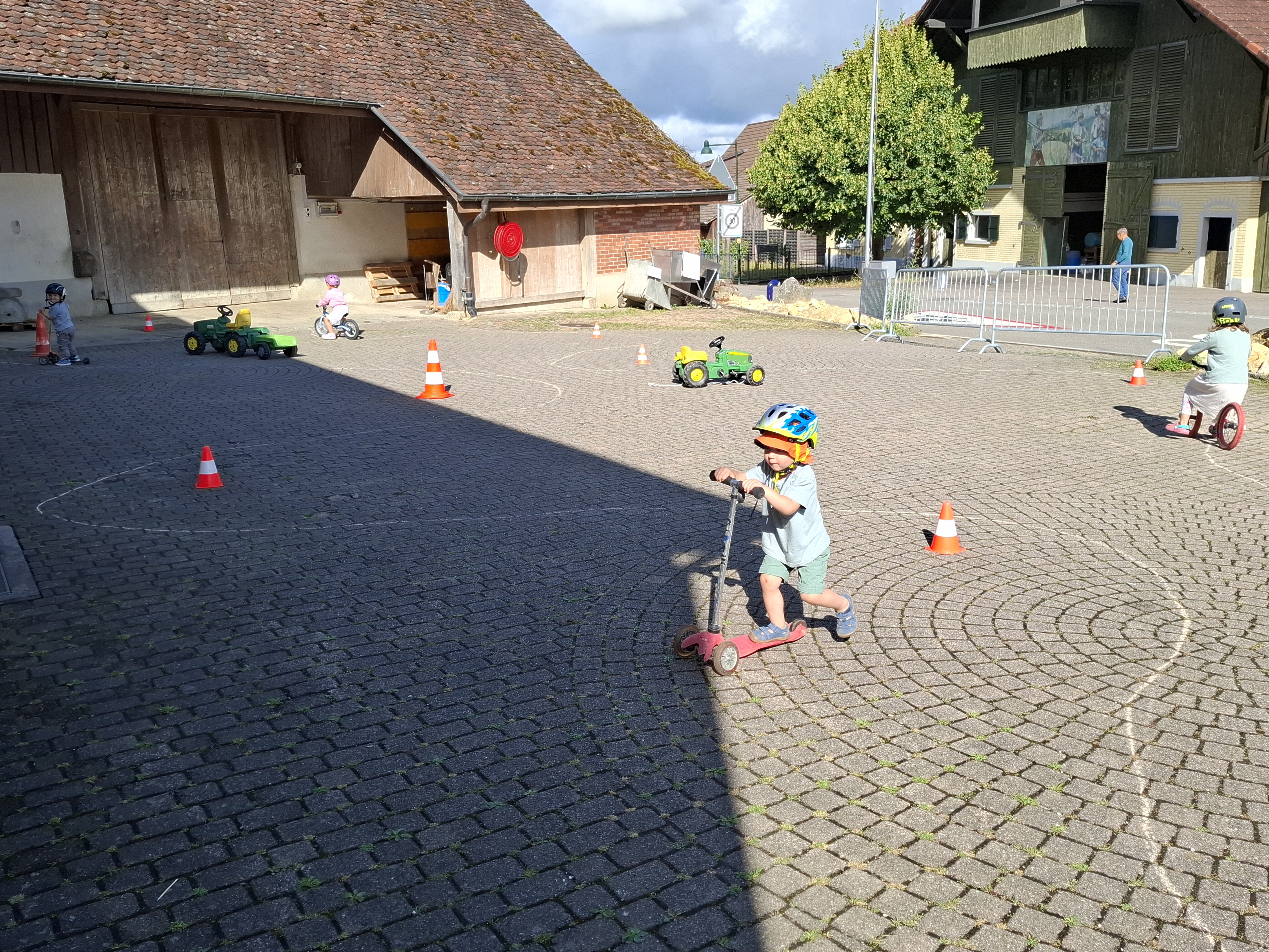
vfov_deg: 48.2
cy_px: 472
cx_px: 644
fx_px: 1063
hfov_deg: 61.7
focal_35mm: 29
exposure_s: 1/1361
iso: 50
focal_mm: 5.54
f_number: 1.8
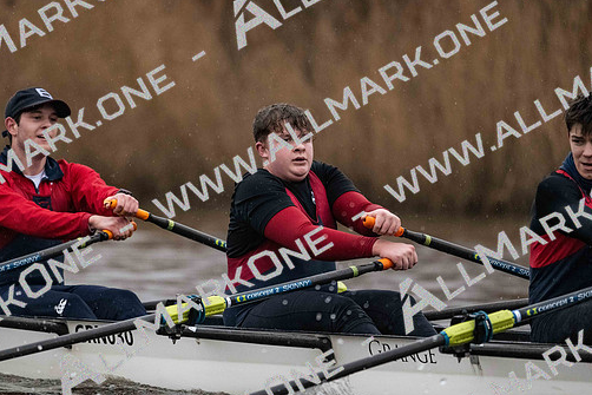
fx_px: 7599
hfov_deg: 4.5
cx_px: 298
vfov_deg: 3.0
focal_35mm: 462
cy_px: 222
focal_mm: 400
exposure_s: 1/1600
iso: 6400
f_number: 4.5
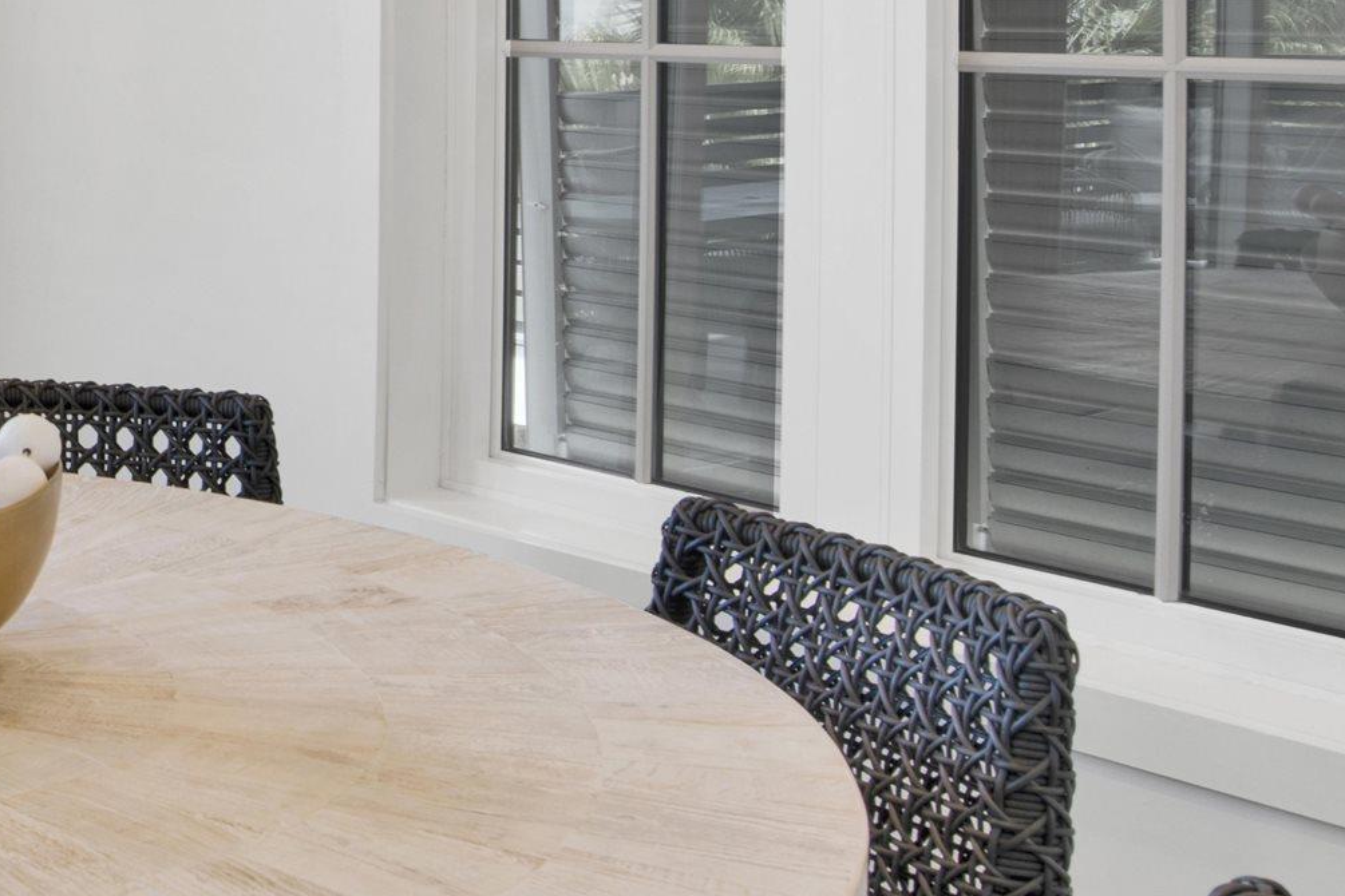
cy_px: -24
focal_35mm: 55
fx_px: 2055
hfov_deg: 29.6
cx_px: -377
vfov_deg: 23.5
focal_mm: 18
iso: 200
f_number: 11
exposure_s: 1/2
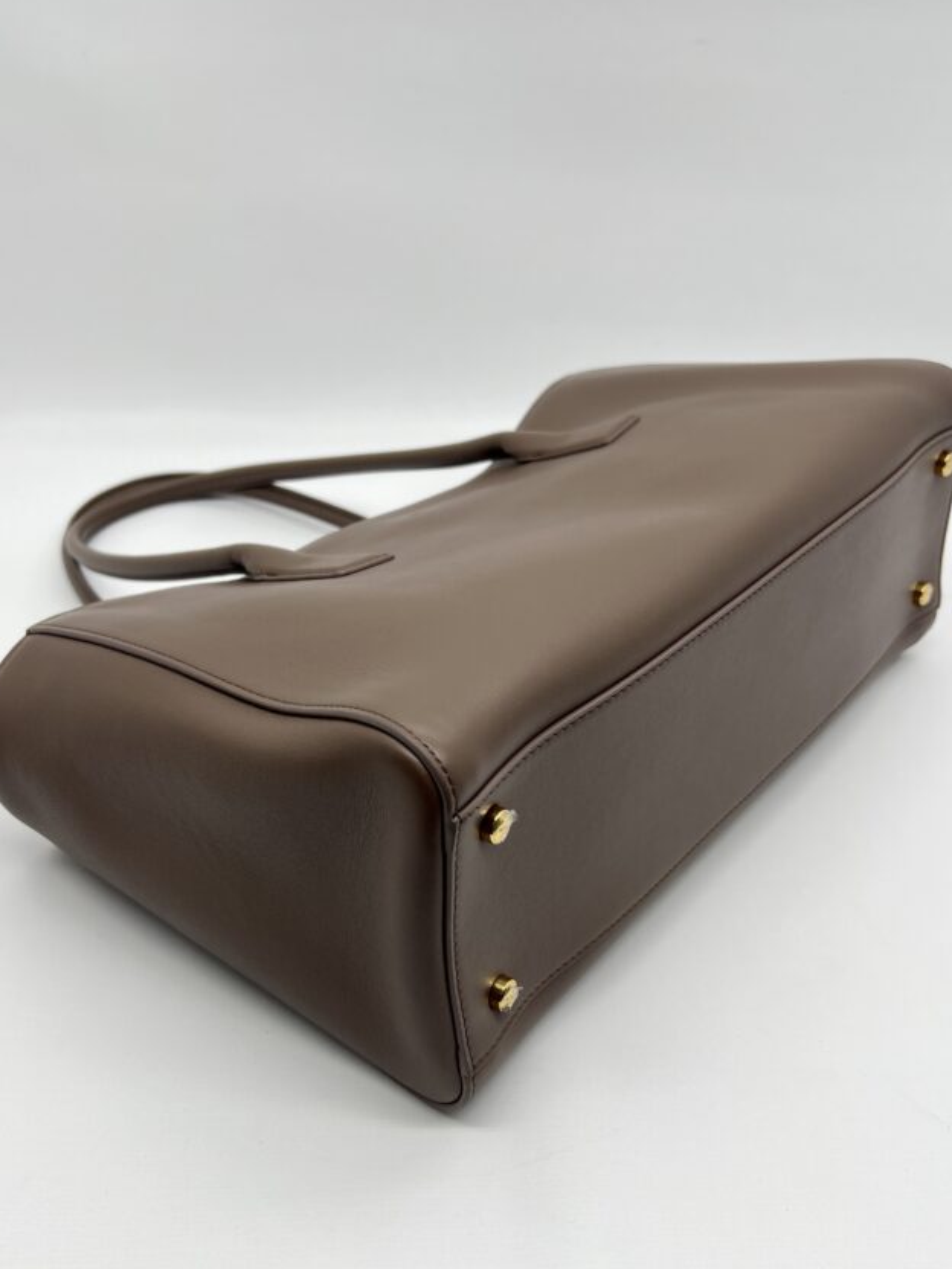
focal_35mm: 32
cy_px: 711
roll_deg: -1.4
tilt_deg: -35.5
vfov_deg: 56.7
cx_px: 415
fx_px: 1173
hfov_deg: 44.1
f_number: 1.5
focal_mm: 5.7
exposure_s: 1/160
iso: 40
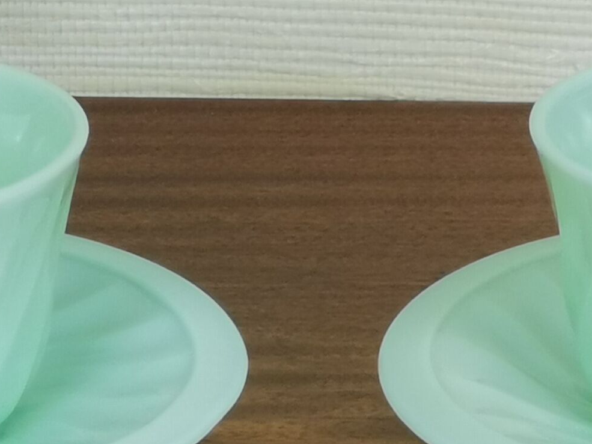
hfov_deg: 4.8
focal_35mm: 411
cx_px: 261
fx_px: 7030
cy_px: 157
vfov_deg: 3.6
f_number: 2.4
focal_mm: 7.48
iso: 64
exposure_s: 1/50
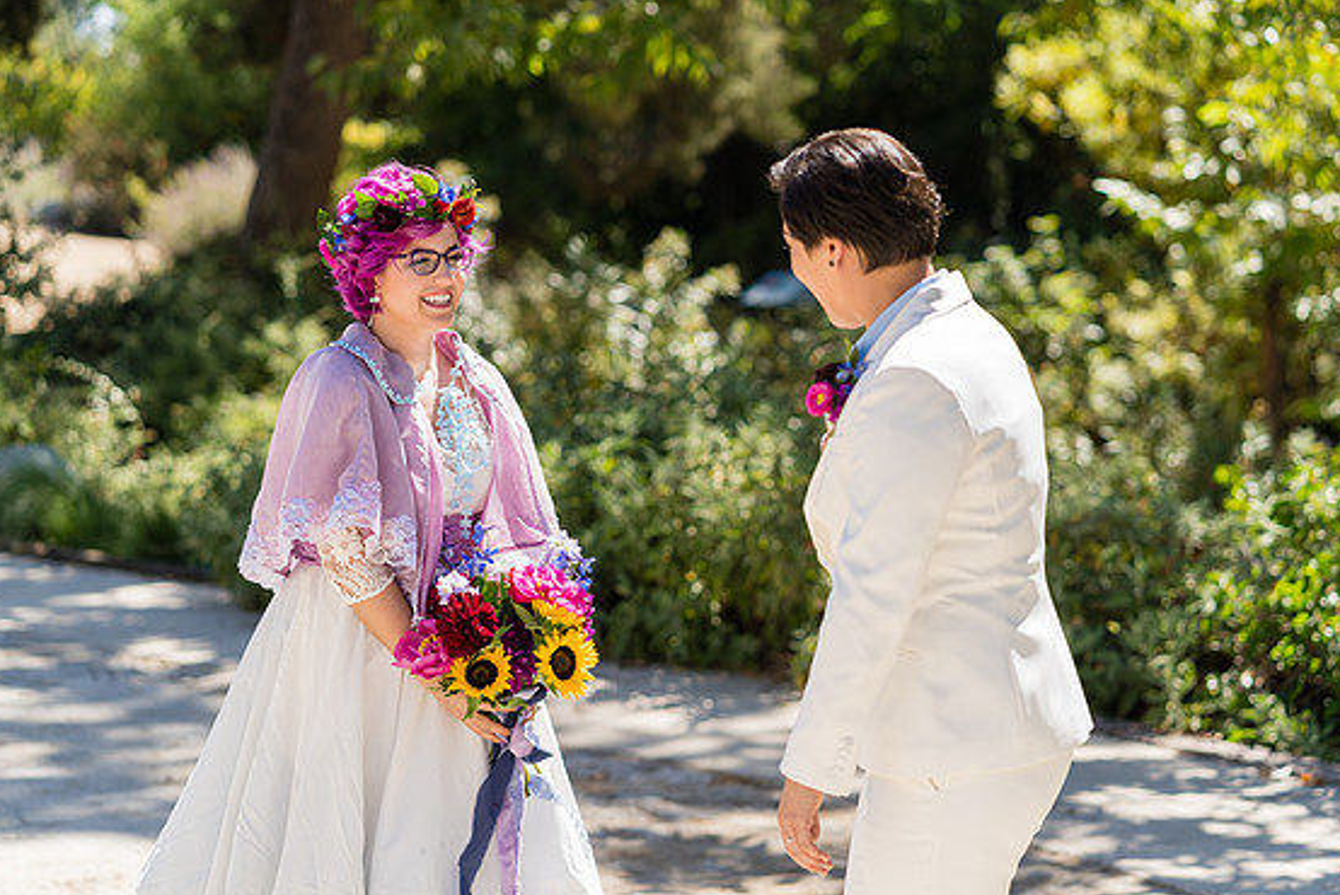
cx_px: 665
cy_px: 458
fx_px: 3314
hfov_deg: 22.9
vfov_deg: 15.4
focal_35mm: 89
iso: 100
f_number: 2.8
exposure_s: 1/640
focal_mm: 85
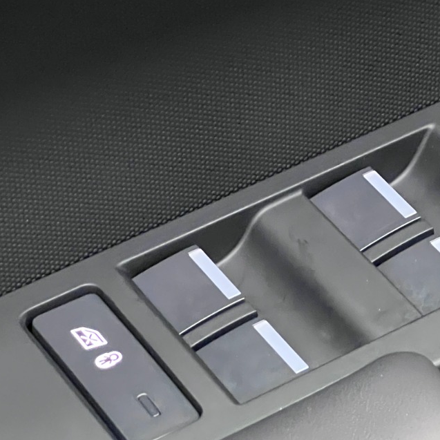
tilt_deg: -43.5
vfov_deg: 10.2
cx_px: 399
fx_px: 2459
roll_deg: -0.8
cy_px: 135
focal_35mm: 171
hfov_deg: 10.2
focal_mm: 9
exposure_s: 1/60
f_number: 2.8
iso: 800
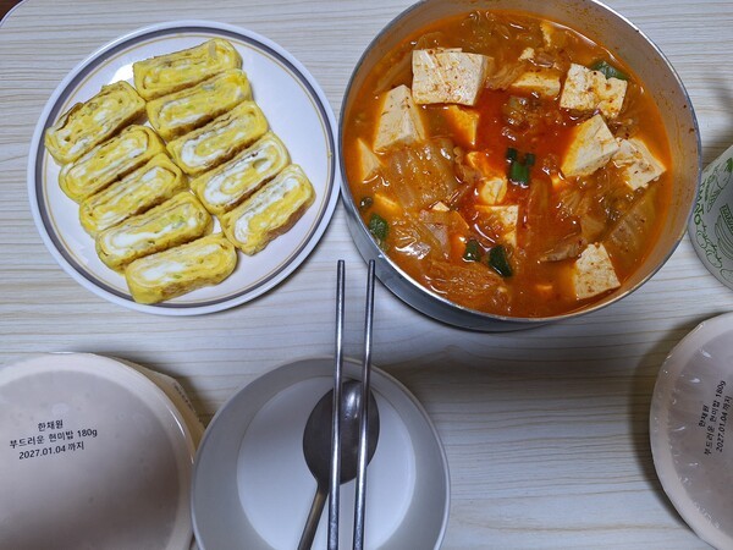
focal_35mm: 23
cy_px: 275
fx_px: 487
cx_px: 366
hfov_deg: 73.9
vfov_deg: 58.9
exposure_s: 1/40
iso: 125
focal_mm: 5.54
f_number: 1.8
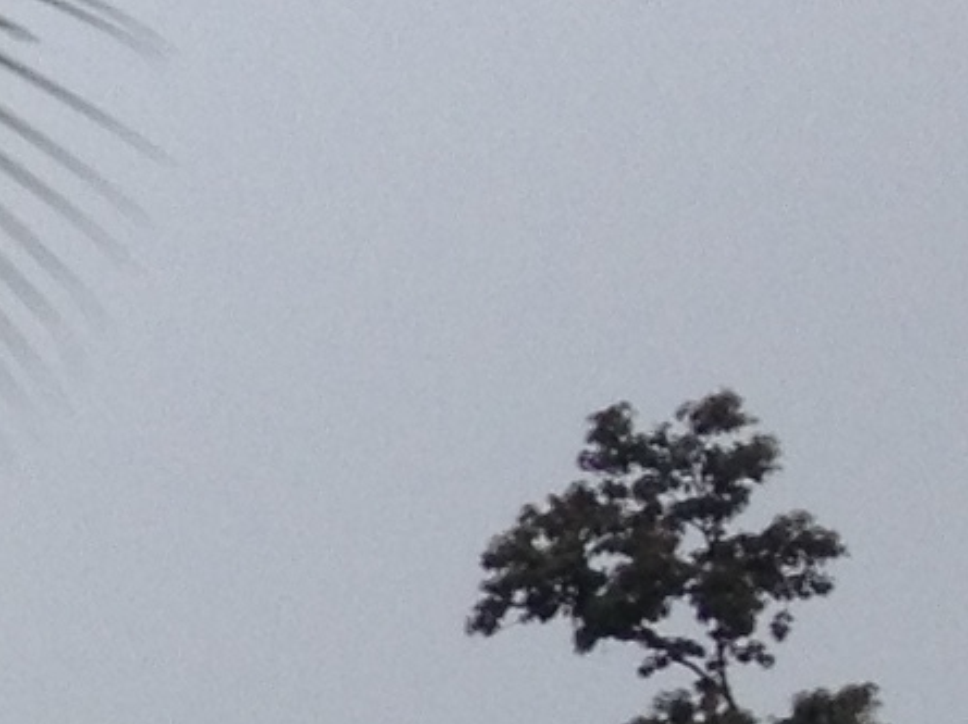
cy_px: 1596
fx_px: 7181
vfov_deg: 5.6
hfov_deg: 6.9
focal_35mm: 257
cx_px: -2023
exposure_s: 1/642
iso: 50
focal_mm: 4.28
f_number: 2.4
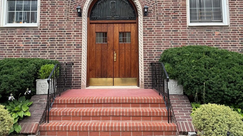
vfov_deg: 42.4
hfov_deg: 69.9
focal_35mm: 27
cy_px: 47
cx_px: 120
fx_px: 174
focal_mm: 6.76
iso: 80
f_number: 1.78
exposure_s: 1/456
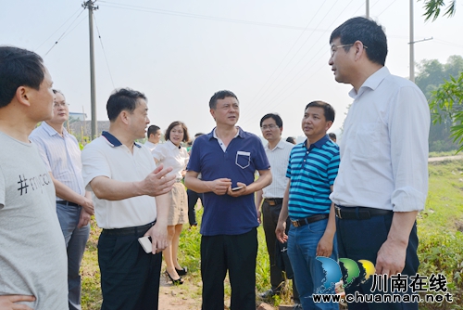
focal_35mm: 32
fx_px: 412
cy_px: 155
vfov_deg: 41.2
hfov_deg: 58.7
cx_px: 232
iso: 100
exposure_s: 1/250
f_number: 8
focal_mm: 32
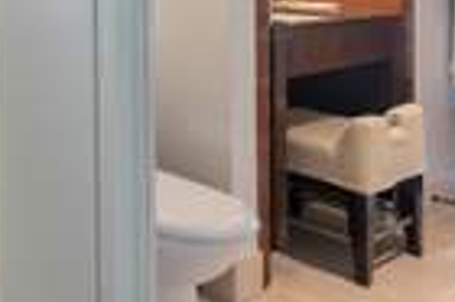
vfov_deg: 26.5
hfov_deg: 35.3
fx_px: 606
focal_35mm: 48
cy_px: 0
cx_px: -46
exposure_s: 1/25
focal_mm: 14
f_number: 9
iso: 500
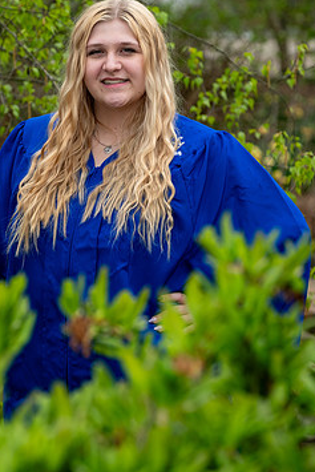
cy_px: 178
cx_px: 120
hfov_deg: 7.6
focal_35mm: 180
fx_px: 2360
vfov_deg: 11.4
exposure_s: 1/250
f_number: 4.5
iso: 250
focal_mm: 94.5
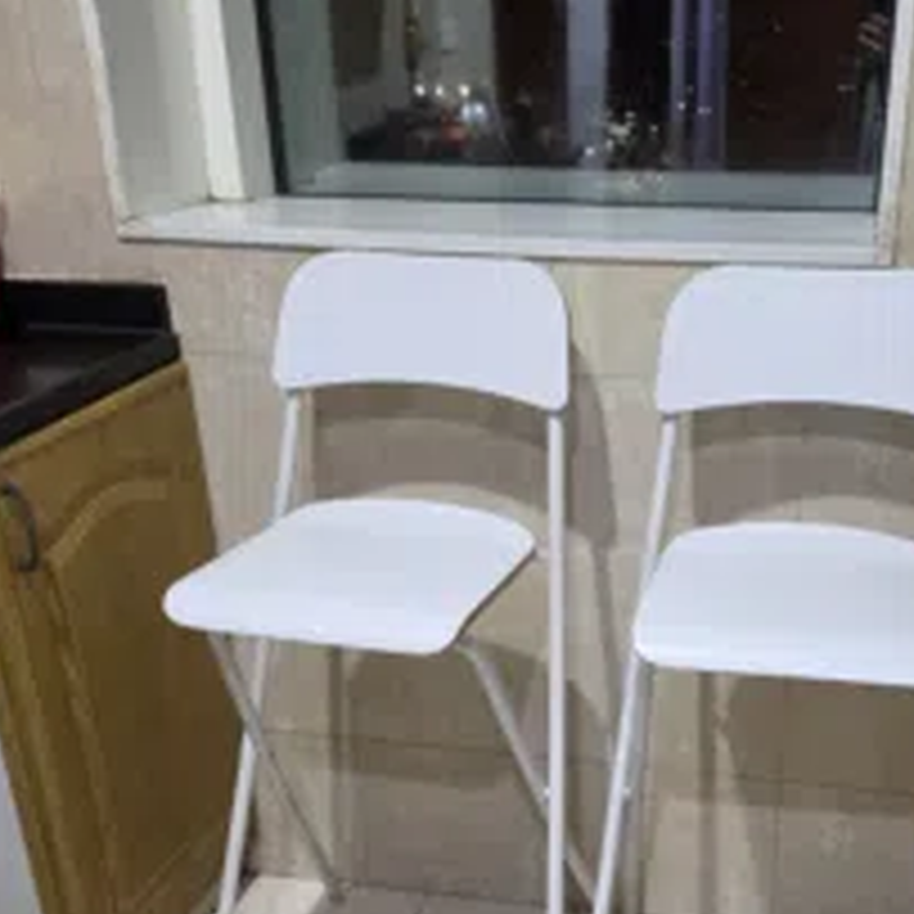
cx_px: 648
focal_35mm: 40
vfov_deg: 41.2
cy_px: 626
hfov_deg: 41.0
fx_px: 1195
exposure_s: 1/100
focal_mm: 6.5
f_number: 1.4
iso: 160
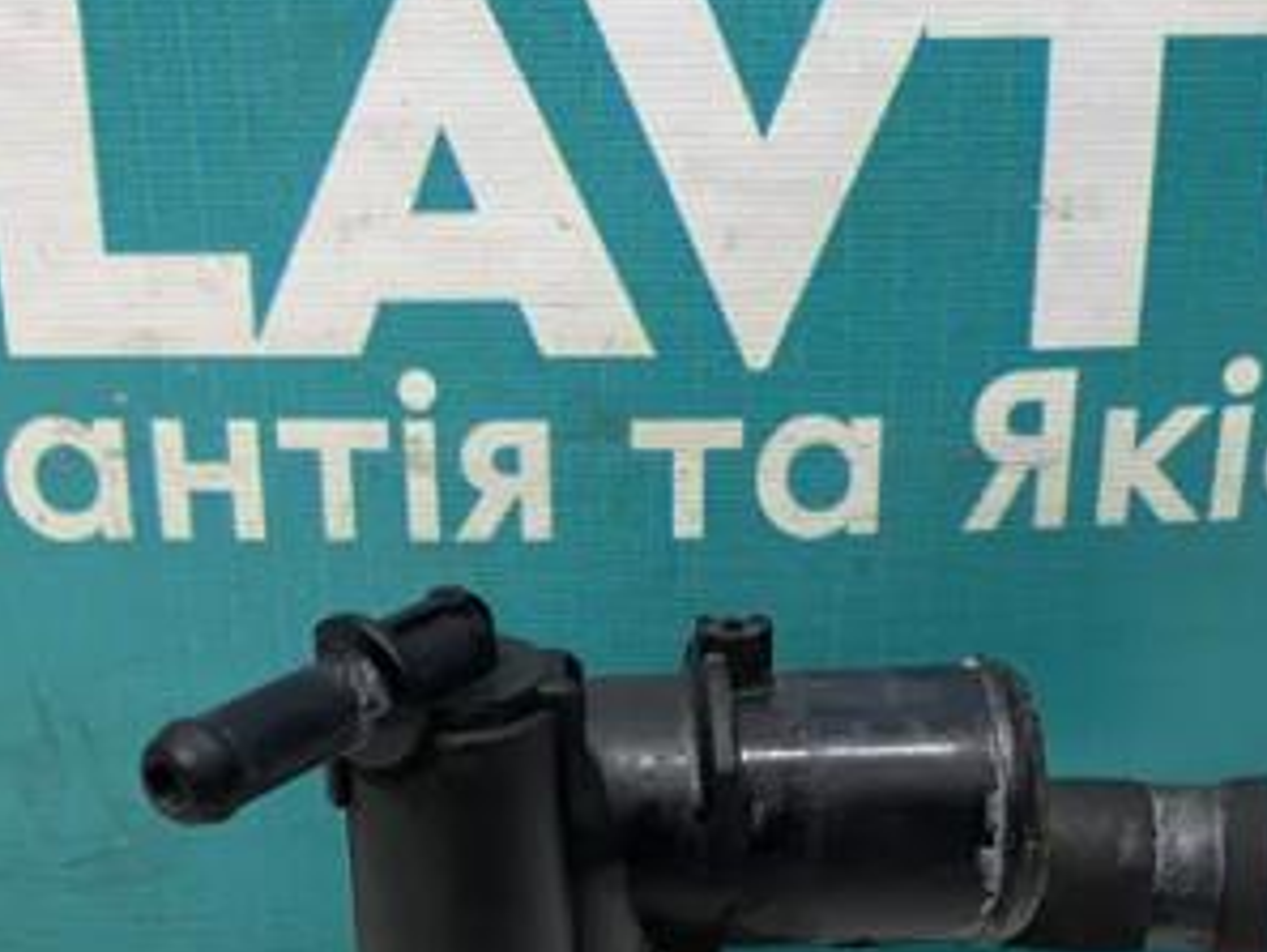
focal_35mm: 56
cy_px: 858
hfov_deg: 34.3
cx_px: 674
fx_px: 2051
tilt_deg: -28.3
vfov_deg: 25.3
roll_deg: +1.3
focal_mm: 4.25
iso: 100
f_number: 1.8
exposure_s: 1/50
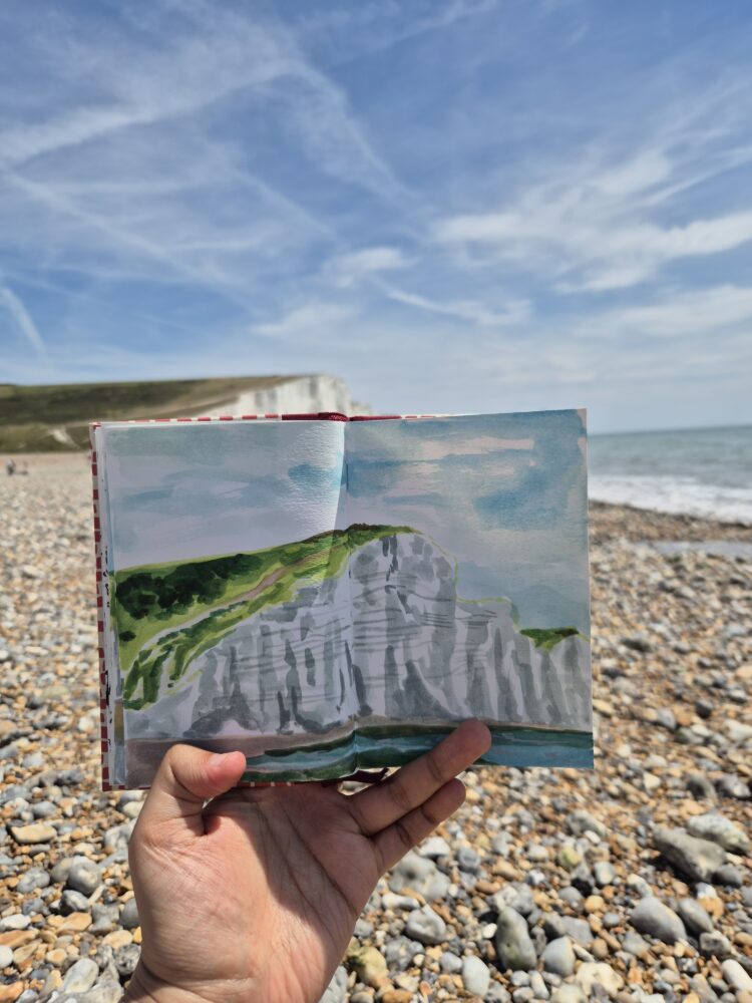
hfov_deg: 58.9
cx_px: 376
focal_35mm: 23
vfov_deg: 73.9
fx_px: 666
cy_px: 502
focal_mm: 5.4
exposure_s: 1/3056
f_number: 1.8
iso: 25
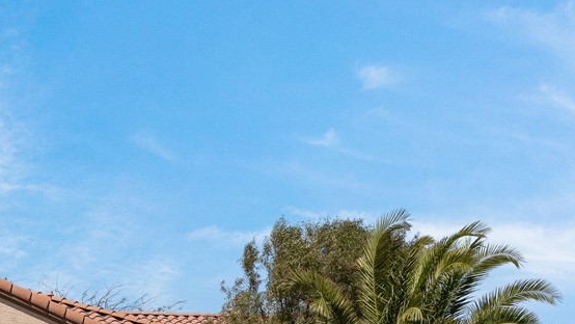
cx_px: 179
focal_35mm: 76
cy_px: 350
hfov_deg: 27.6
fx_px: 1159
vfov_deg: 15.5
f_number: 5
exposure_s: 1/8000
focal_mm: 25
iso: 640
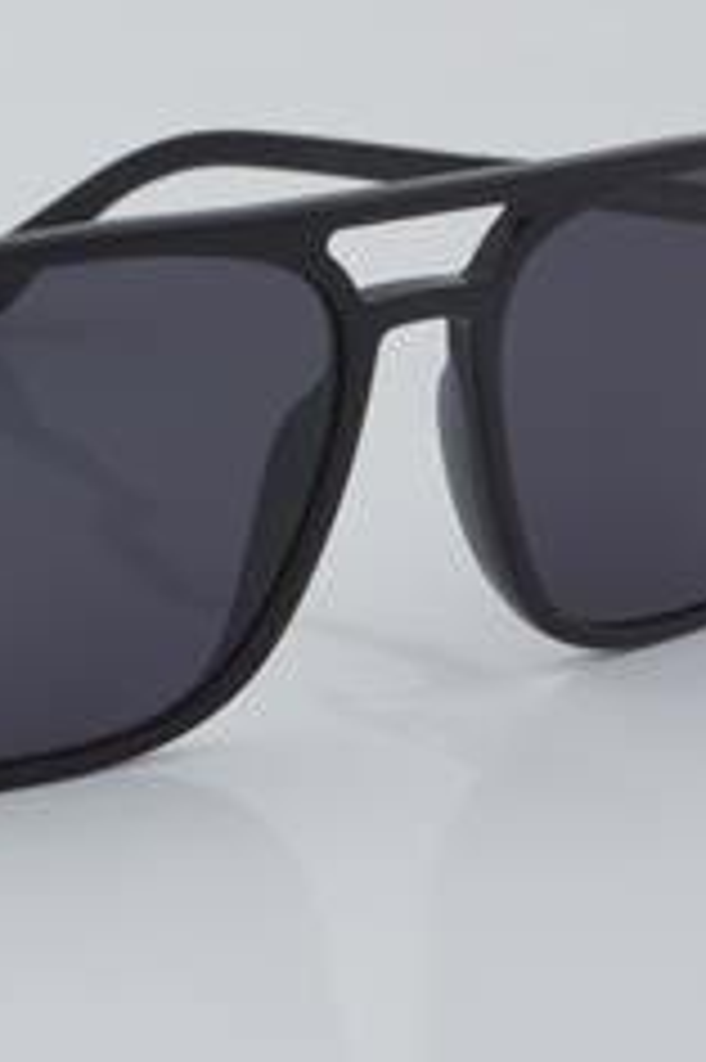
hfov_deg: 9.7
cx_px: 49
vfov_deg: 14.7
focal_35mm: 140
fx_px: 4120
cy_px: 522
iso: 100
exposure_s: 1/4
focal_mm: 55
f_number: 32
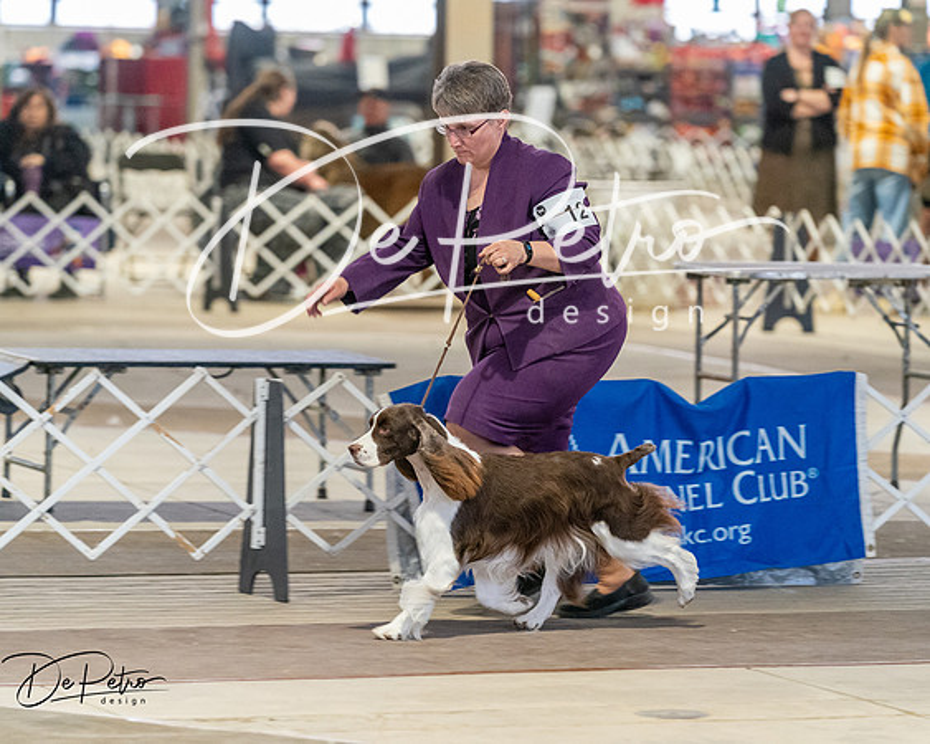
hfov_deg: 9.7
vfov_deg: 7.8
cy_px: 372
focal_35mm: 198
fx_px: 5454
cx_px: 465
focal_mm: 176
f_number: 3.5
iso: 6400
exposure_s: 1/250
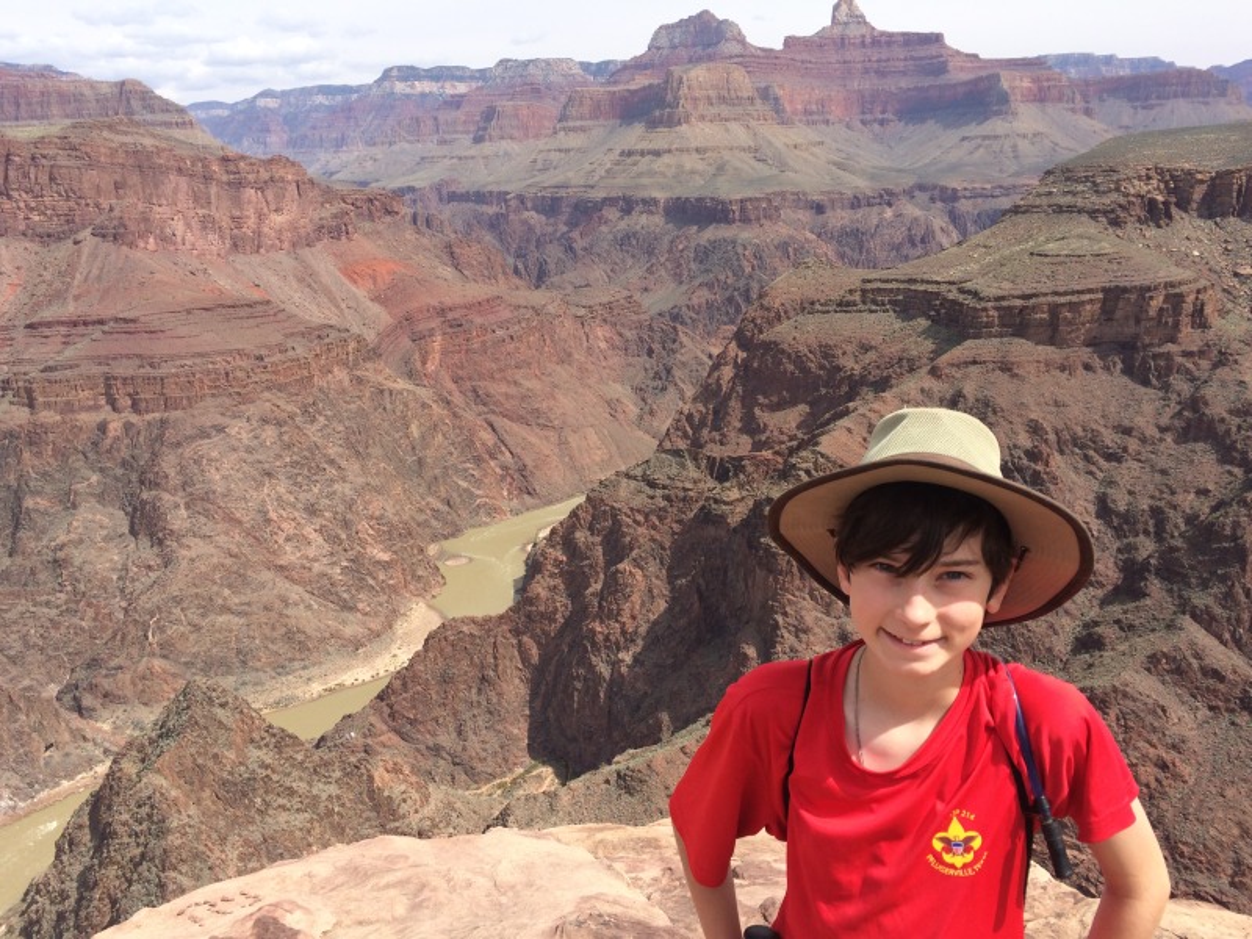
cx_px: 626
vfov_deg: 48.2
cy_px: 470
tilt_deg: -17.2
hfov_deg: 61.7
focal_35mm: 29
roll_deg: +1.6
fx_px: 1049
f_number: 2.2
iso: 32
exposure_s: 1/1466
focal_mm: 4.15
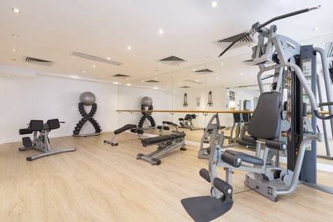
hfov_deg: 96.7
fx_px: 148
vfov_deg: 73.7
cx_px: 166
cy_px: 111
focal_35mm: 16
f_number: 9
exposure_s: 1/1.25
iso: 100
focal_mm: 16
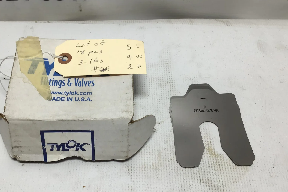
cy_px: 109
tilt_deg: -58.8
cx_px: 128
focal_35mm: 42
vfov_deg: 31.9
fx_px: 336
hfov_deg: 46.3
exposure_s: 1/191
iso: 25
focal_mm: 3.3
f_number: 2.4
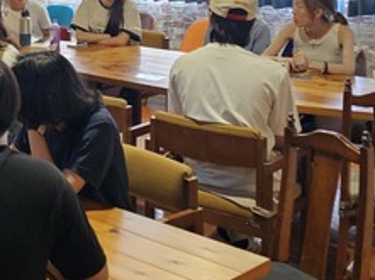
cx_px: -68
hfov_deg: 24.4
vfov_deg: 19.5
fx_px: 790
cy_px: -8
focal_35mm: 73
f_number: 1.7
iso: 640
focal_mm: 6.3
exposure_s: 1/120
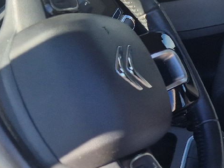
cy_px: 42
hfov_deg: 19.5
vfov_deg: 15.8
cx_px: 289
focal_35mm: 93
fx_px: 602
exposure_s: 1/333
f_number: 1.8
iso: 50
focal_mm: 5.4
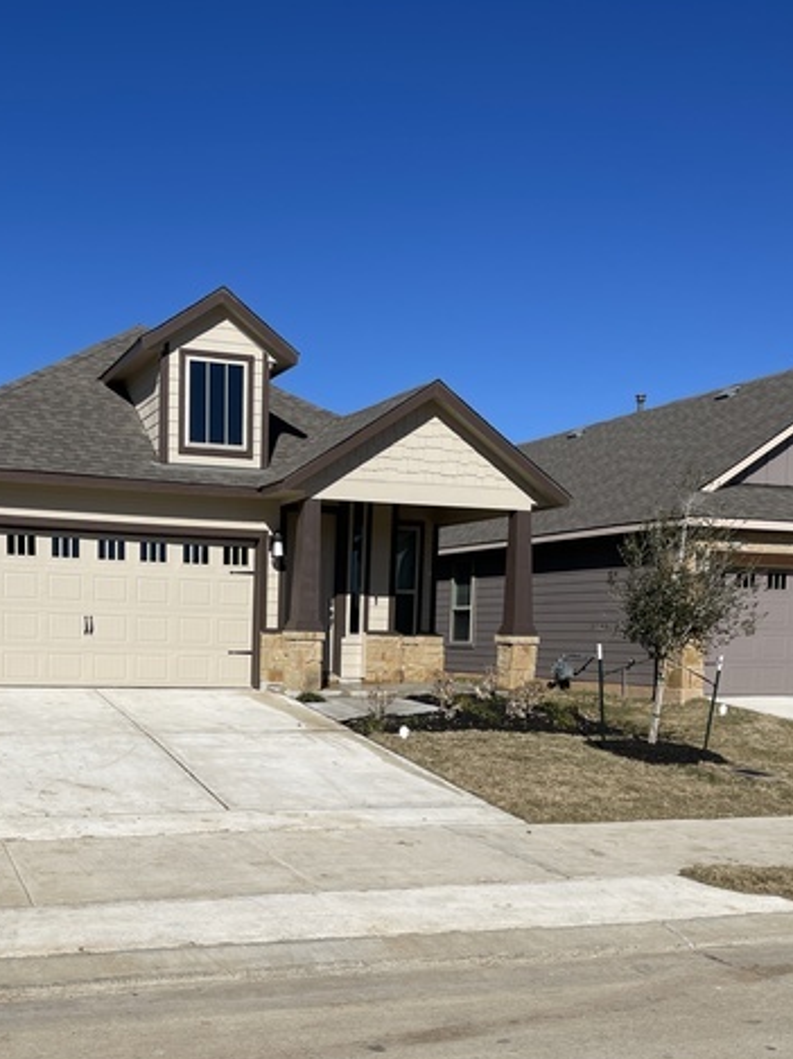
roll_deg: -0.7
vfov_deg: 49.1
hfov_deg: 38.1
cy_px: 726
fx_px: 1132
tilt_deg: -5.1
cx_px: 246
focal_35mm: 37
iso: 32
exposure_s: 1/8547
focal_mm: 5.1
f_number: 1.6
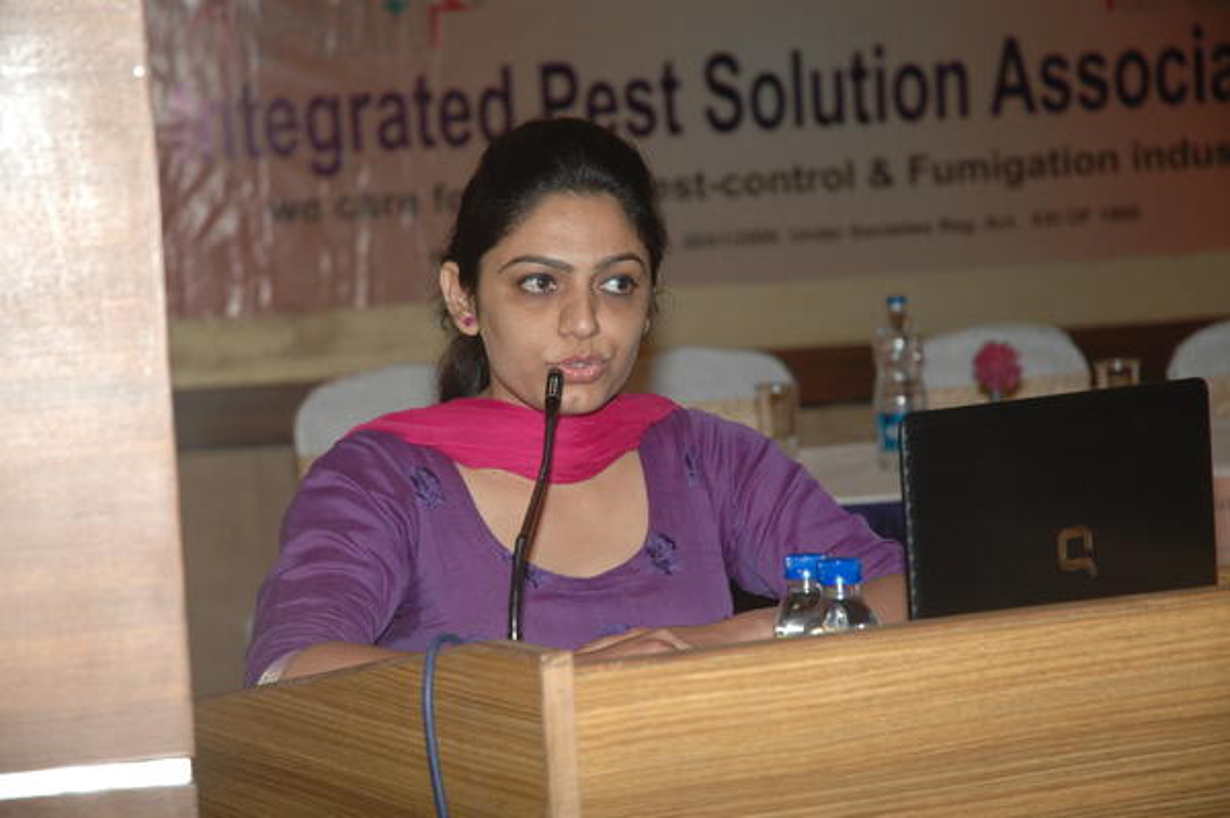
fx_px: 3584
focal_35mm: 105
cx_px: 615
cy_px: 409
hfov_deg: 19.5
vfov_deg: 13.0
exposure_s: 1/60
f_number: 4.5
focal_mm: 70
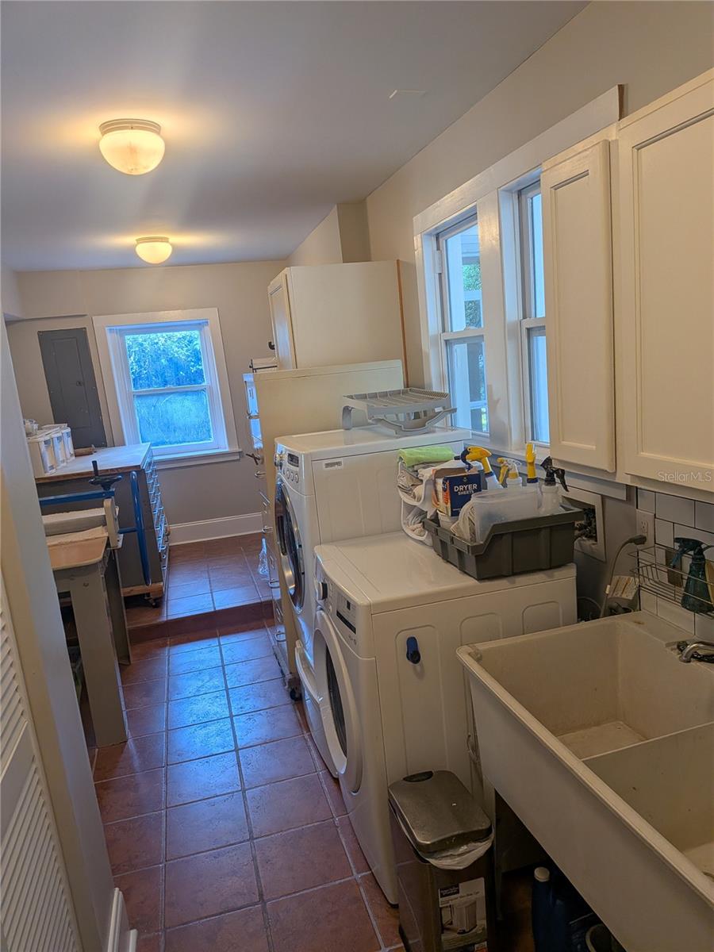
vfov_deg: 71.6
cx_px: 357
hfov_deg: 56.8
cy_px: 476
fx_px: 660
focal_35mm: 24
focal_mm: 4.53
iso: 28
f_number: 1.7
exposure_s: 1/186
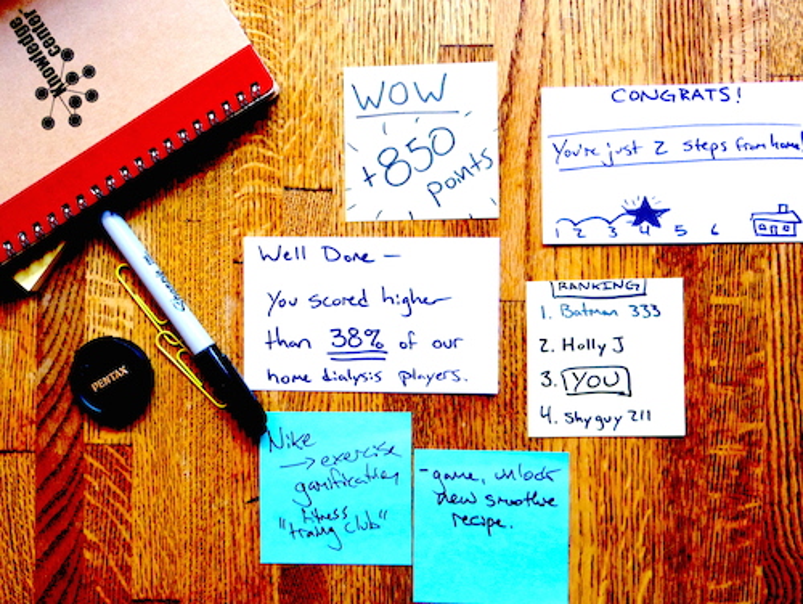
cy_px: 302
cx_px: 402
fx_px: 929
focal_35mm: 40
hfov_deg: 46.8
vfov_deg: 36.0
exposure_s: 1/60
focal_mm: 7.3
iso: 250
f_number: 3.2
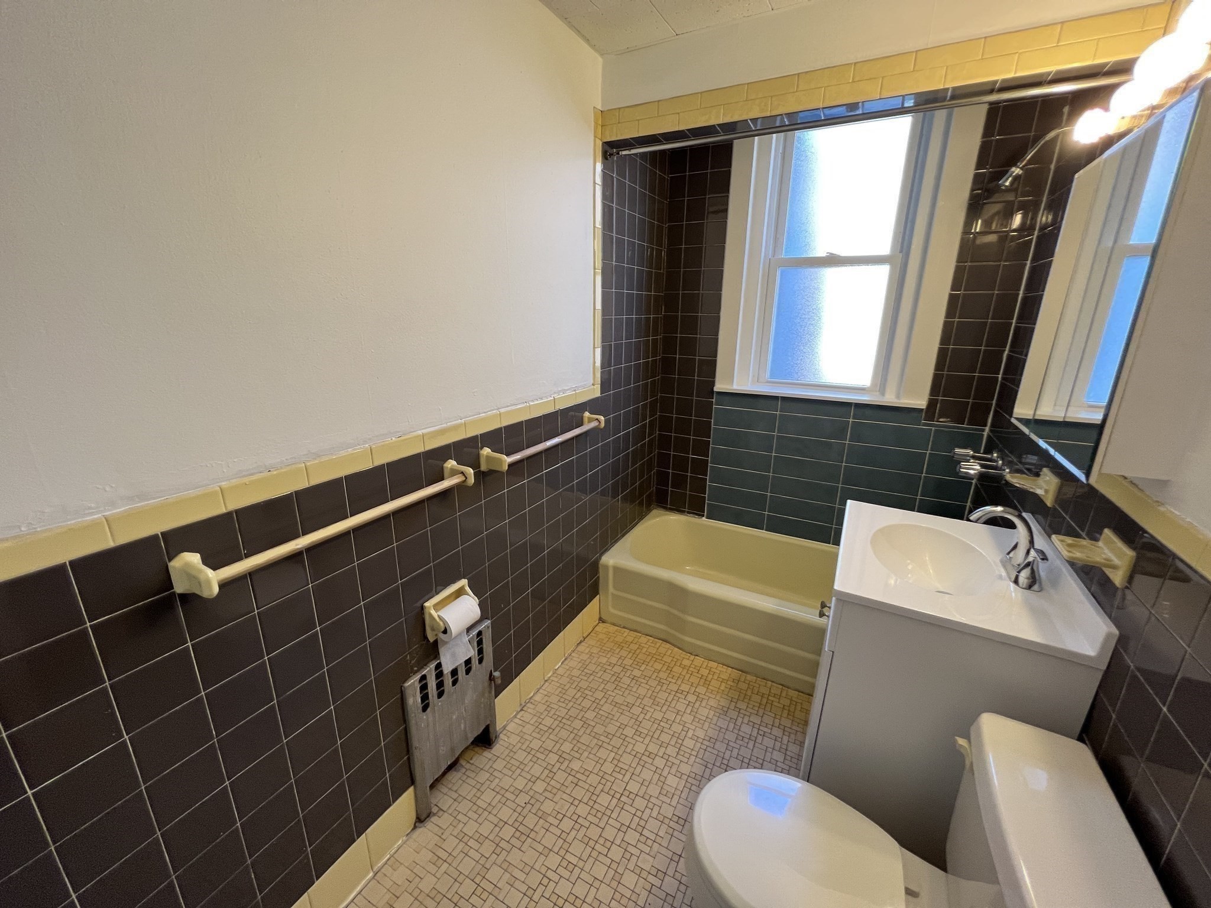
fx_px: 455
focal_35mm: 13
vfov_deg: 89.9
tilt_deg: -15.4
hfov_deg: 106.2
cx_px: 606
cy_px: 454
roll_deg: +0.0
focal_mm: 1.57
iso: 160
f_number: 1.8
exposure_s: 1/120
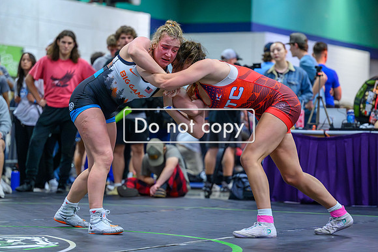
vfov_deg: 11.4
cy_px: 136
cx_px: 183
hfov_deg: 17.0
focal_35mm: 121
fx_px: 1266
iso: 14400
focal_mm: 99
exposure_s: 1/640
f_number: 2.8
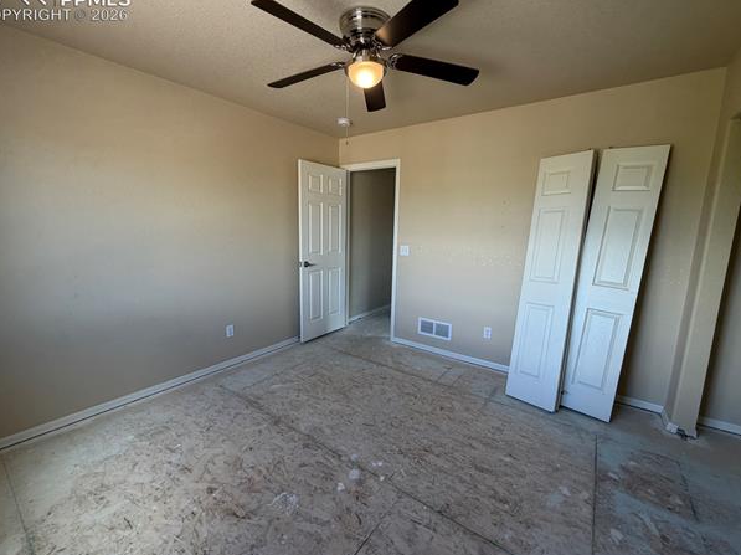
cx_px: 372
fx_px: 321
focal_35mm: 15
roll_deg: -0.4
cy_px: 275
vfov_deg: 81.7
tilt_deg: -8.8
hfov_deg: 98.2
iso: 125
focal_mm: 2.22
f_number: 2.2
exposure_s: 1/120
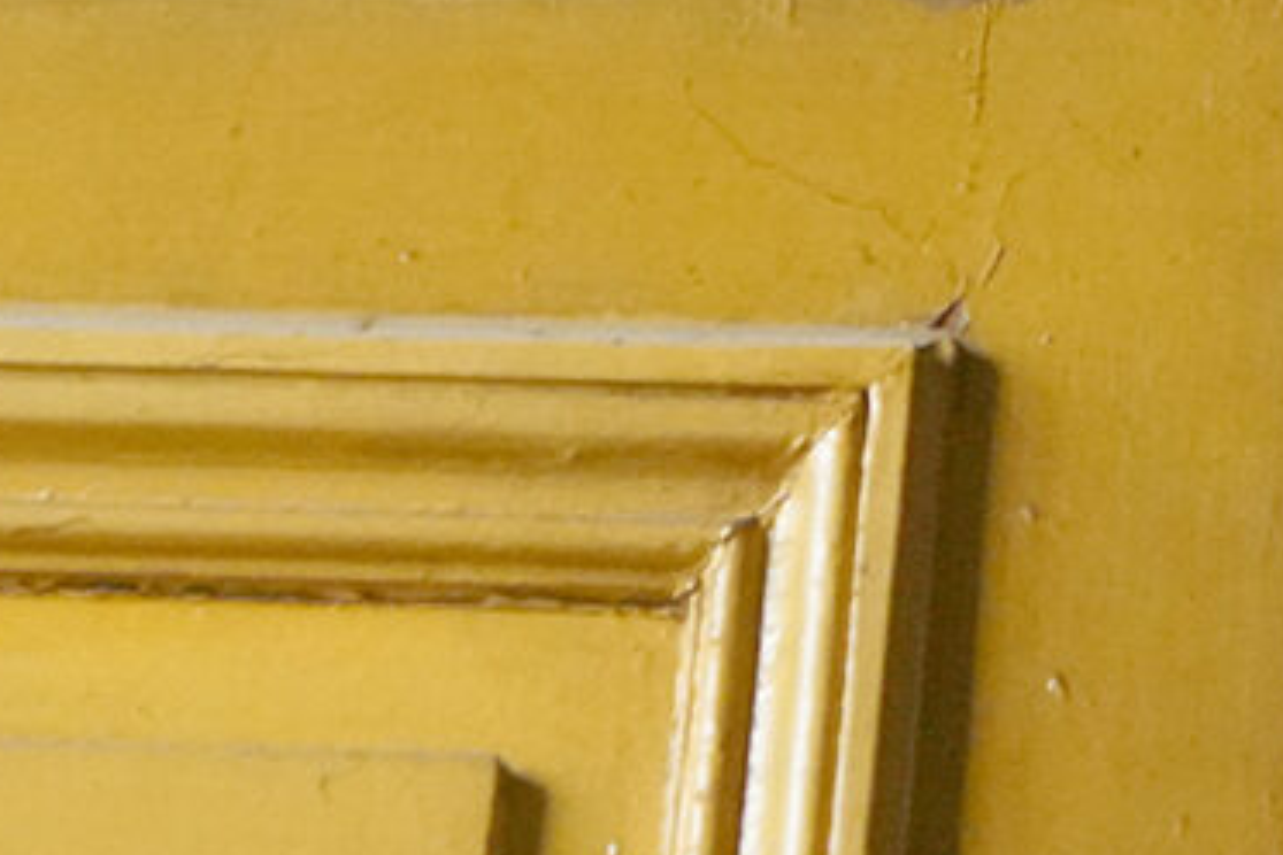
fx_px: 8588
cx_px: 1604
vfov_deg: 5.3
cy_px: -2005
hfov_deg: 8.4
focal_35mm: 241
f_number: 2.8
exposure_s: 1/160
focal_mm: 35
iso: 4000
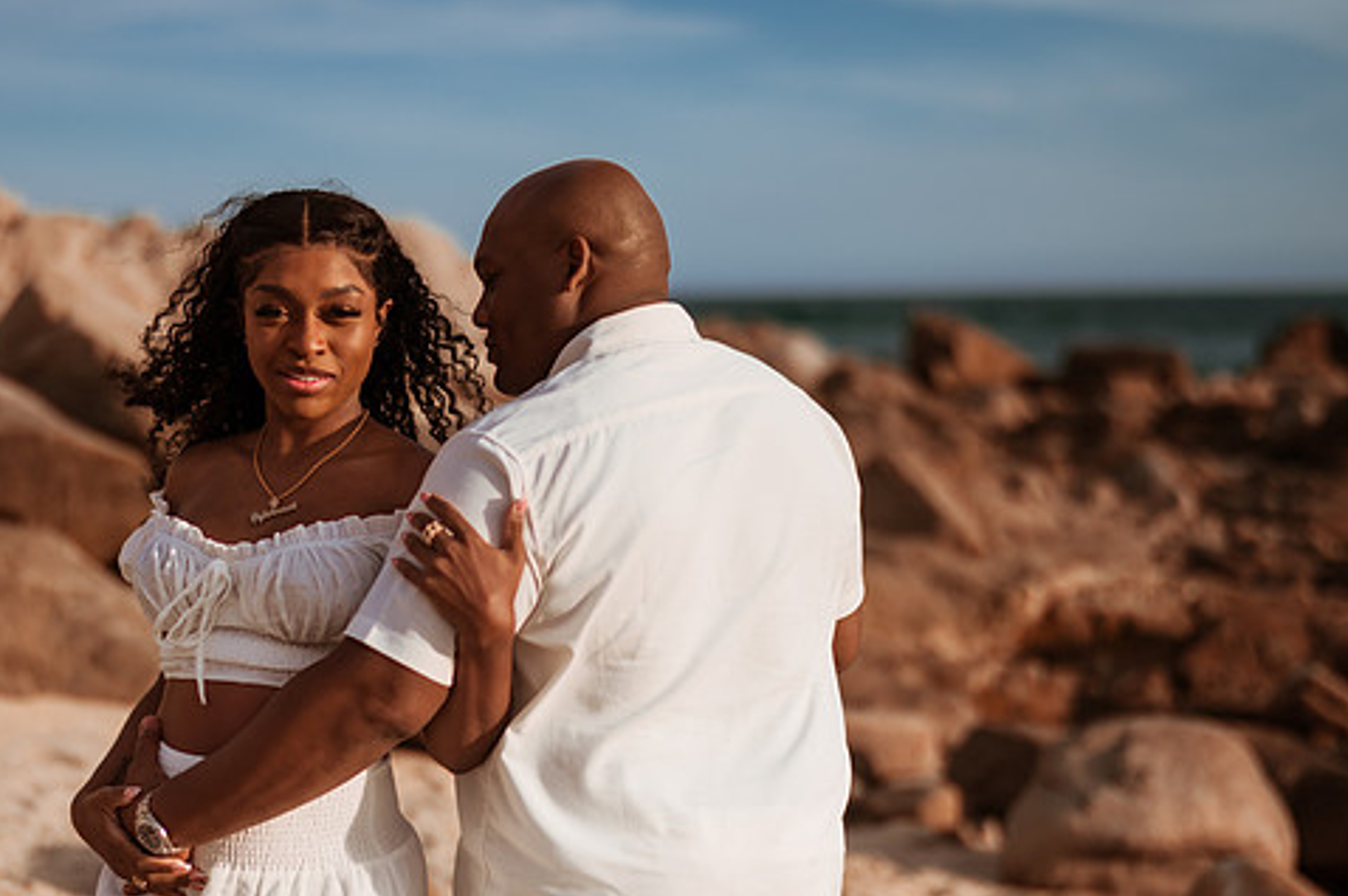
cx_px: 535
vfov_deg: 17.7
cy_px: 513
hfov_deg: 26.3
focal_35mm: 77
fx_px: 2881
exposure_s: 1/8000
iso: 64
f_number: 1.8
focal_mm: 58
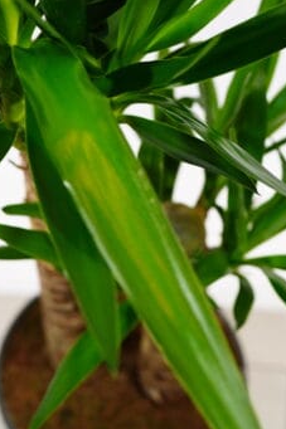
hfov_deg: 10.4
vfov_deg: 15.3
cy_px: 0
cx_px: 142
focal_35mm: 132
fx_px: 1574
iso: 1600
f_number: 2.5
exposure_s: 1/100
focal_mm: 50
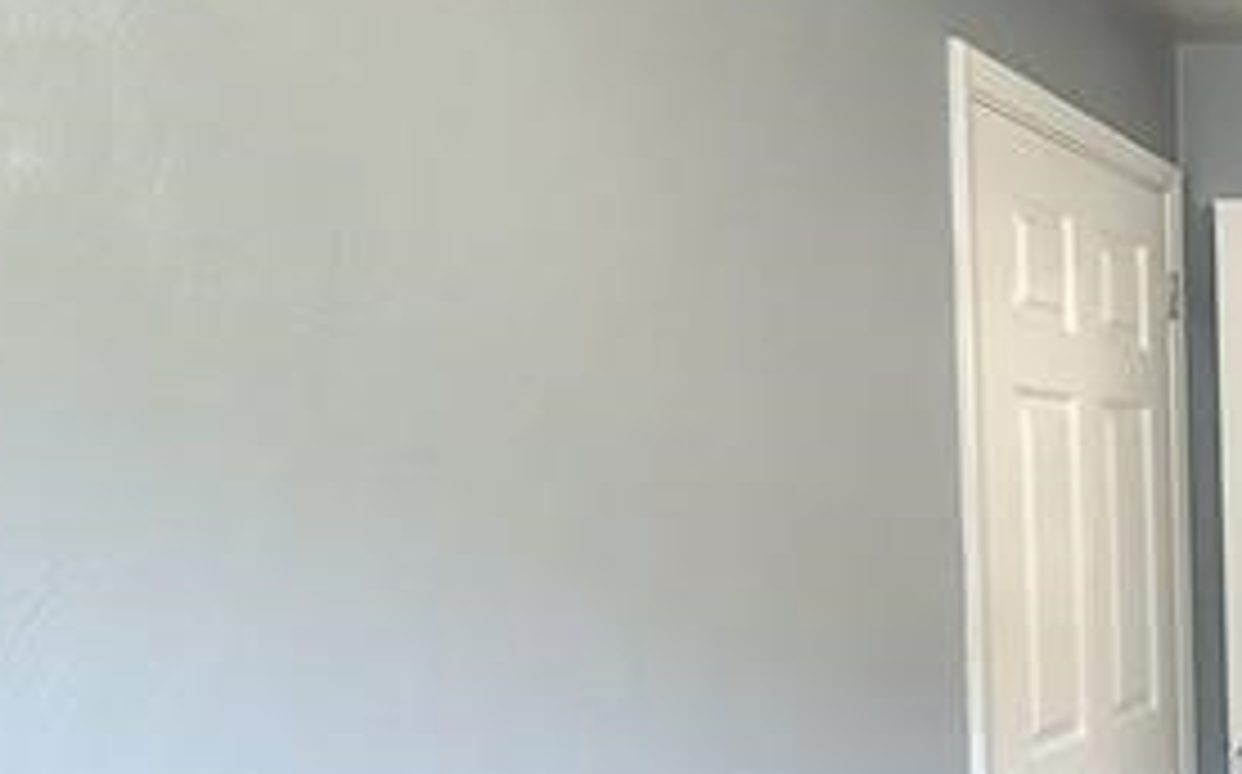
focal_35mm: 40
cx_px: 1732
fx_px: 1353
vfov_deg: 31.4
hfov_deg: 32.1
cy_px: 572
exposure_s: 1/60.2
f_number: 2.2
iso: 320
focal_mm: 2.2
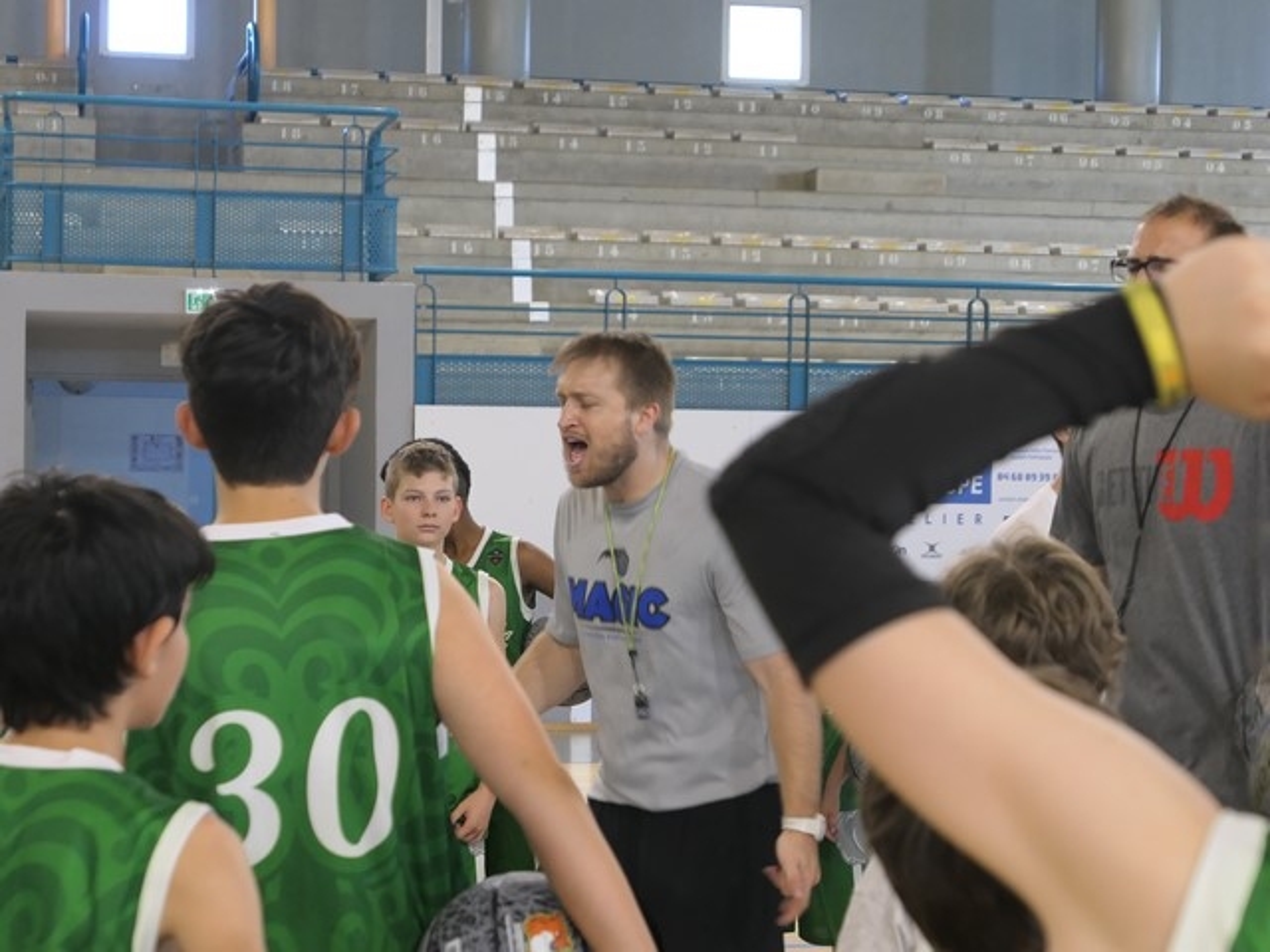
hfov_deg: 23.0
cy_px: 476
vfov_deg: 17.4
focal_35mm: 85
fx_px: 3119
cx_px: 635
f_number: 2.8
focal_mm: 26.4
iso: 800
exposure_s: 1/125
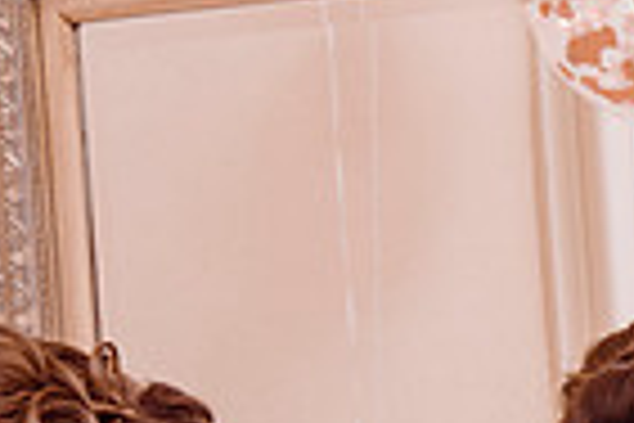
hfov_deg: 8.2
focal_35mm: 247
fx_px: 4350
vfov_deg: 5.5
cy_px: 533
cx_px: 895
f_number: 5.6
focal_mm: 60
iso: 320
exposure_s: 1/60
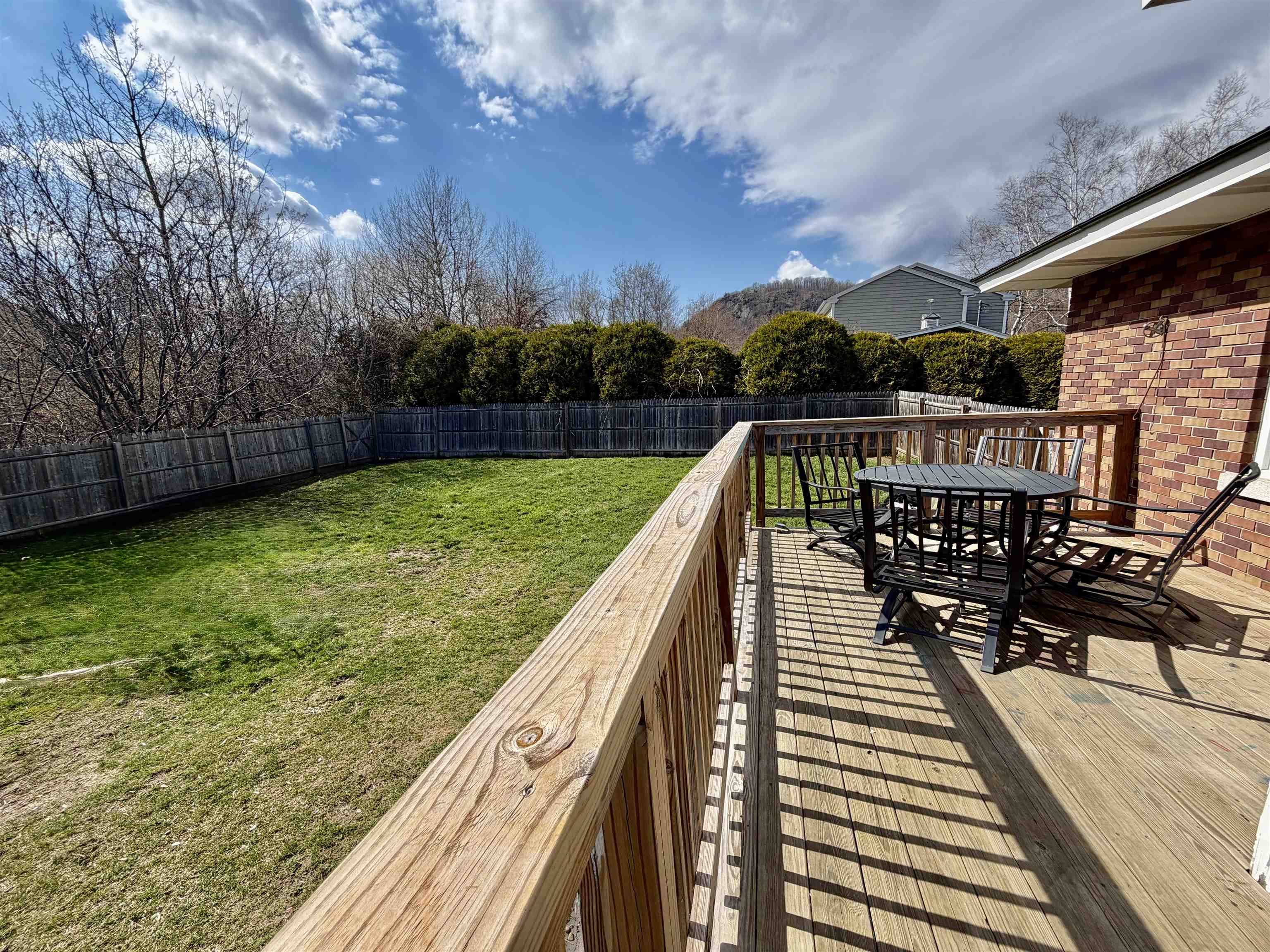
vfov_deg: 85.7
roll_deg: +1.0
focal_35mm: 14
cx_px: 635
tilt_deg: -9.6
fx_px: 514
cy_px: 476
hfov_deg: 102.1
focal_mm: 2.22
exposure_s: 1/830
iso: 20
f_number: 2.2
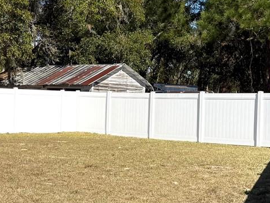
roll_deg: -1.9
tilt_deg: -1.9
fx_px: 632
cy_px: 117
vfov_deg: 18.2
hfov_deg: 24.1
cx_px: 121
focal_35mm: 81
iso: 100
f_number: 1.78
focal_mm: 6.76
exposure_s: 1/6173
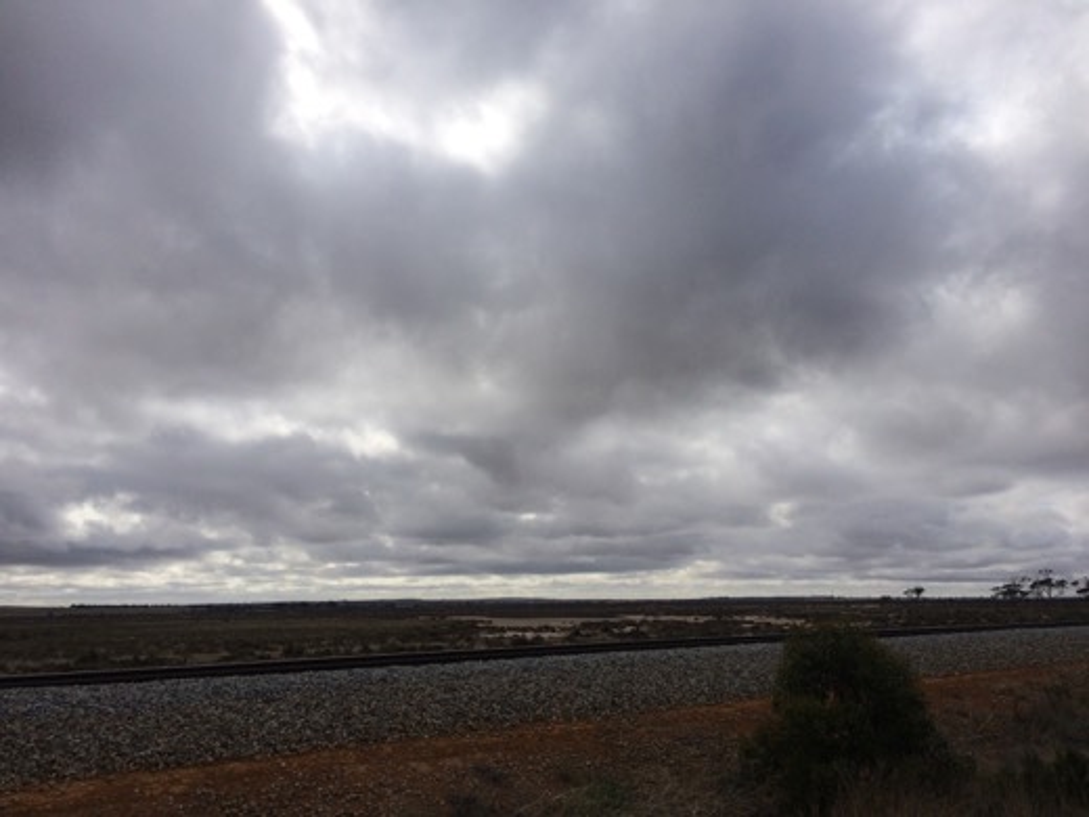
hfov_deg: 61.7
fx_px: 912
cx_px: 544
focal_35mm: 29
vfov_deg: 48.2
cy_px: 408
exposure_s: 1/5882
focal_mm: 4.15
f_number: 2.2
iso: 32
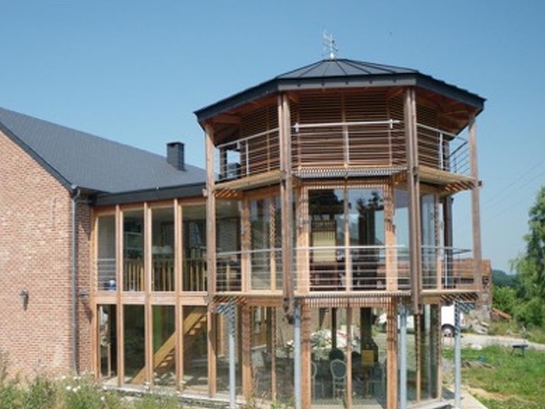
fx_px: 567
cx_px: 207
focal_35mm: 36
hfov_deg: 50.9
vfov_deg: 39.4
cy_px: 261
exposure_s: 1/320
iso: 64
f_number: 4.2
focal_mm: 5
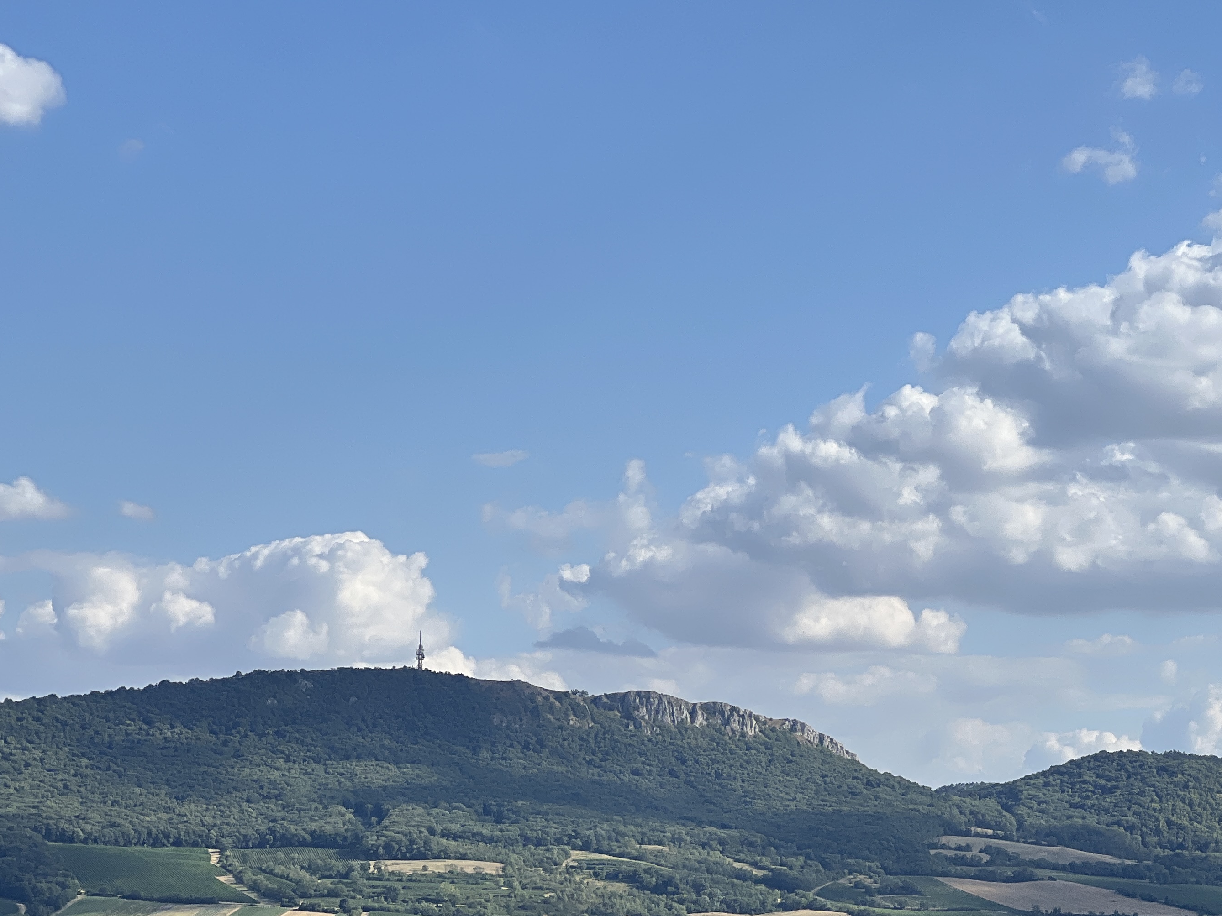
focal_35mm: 116
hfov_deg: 16.9
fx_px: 4095
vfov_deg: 12.7
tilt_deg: +4.5
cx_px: 890
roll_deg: -1.4
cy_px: 632
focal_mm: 9
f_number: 2.8
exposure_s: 1/1277
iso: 32
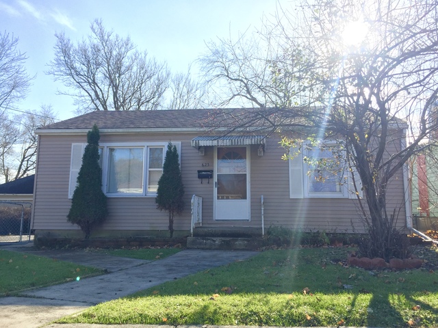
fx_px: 367
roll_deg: -1.3
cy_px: 164
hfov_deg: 61.7
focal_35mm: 29
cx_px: 219
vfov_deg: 48.2
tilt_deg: +7.4
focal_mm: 4.15
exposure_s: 1/659
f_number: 2.2
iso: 32
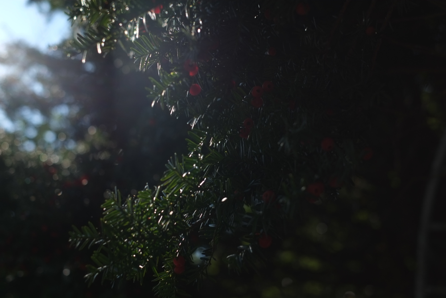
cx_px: 223
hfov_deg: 37.5
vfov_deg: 25.5
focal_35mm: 53
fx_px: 657
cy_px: 149
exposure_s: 1/4000
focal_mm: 35
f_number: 2.8
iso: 200
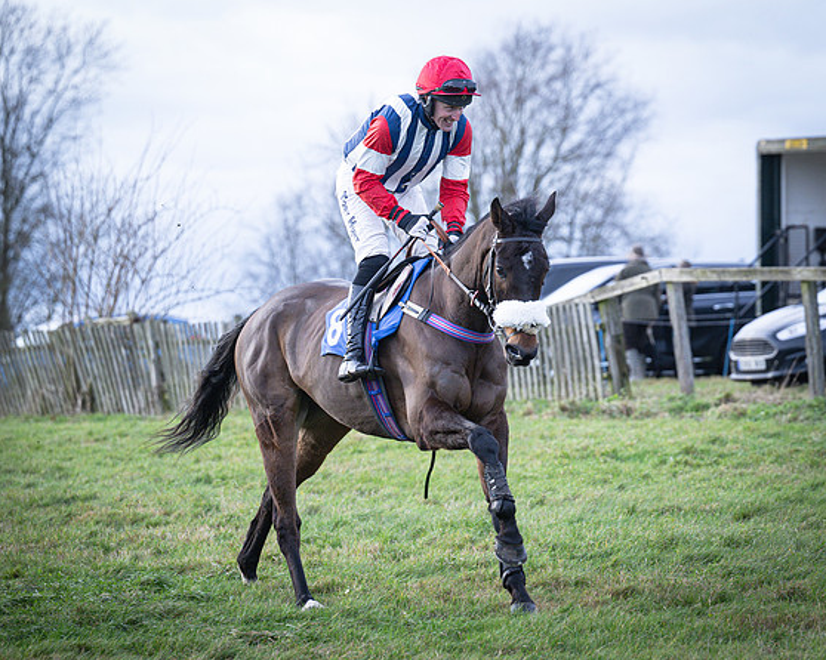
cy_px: 262
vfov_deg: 6.9
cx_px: 509
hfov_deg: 8.6
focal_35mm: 225
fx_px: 5499
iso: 800
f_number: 4
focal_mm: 140
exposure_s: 1/800
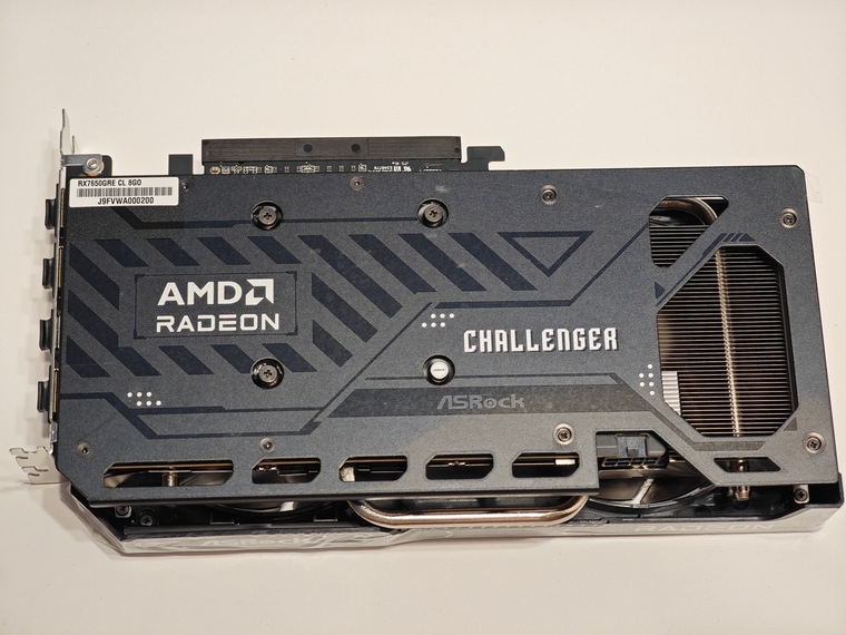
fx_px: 1833
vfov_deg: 19.6
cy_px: 318
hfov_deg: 26.0
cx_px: 423
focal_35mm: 75
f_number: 1.8
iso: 250
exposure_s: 1/100
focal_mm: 12.28
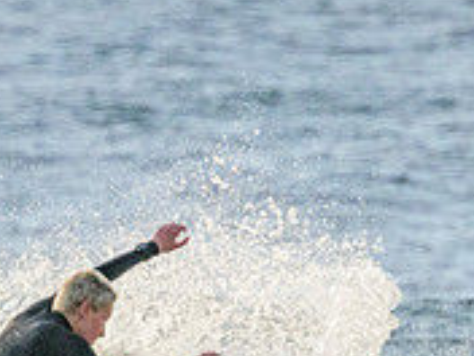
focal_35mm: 2535
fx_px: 34712
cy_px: 419
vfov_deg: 0.6
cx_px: 135
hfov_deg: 0.8
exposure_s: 1/1250
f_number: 11
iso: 5000
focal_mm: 800
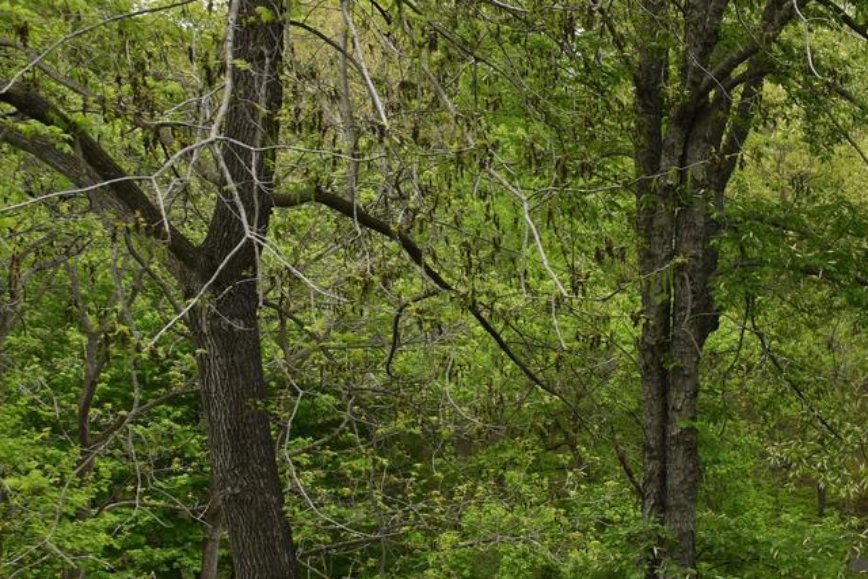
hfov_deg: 24.0
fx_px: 1543
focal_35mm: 64
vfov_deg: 20.7
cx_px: 1336
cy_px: 544
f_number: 4
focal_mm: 20
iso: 400
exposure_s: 1/400
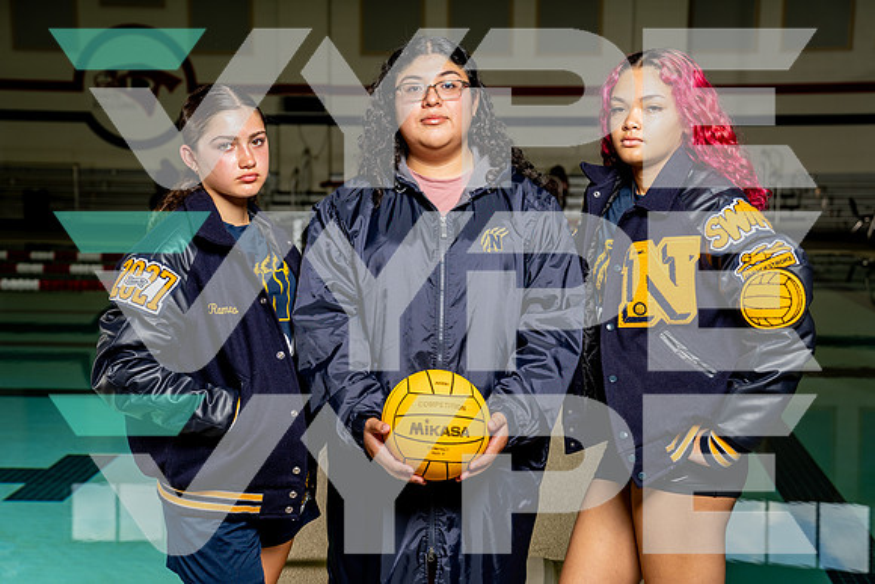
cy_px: 292
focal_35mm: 55
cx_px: 438
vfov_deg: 24.7
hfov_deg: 36.4
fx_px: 1331
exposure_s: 1/250
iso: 100
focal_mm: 53
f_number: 4.5
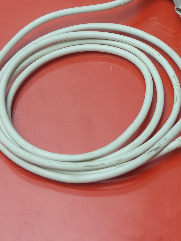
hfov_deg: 14.1
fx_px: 725
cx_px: 147
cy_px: 8
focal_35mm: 104
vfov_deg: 18.5
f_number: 2.4
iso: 50
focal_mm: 6
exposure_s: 1/33
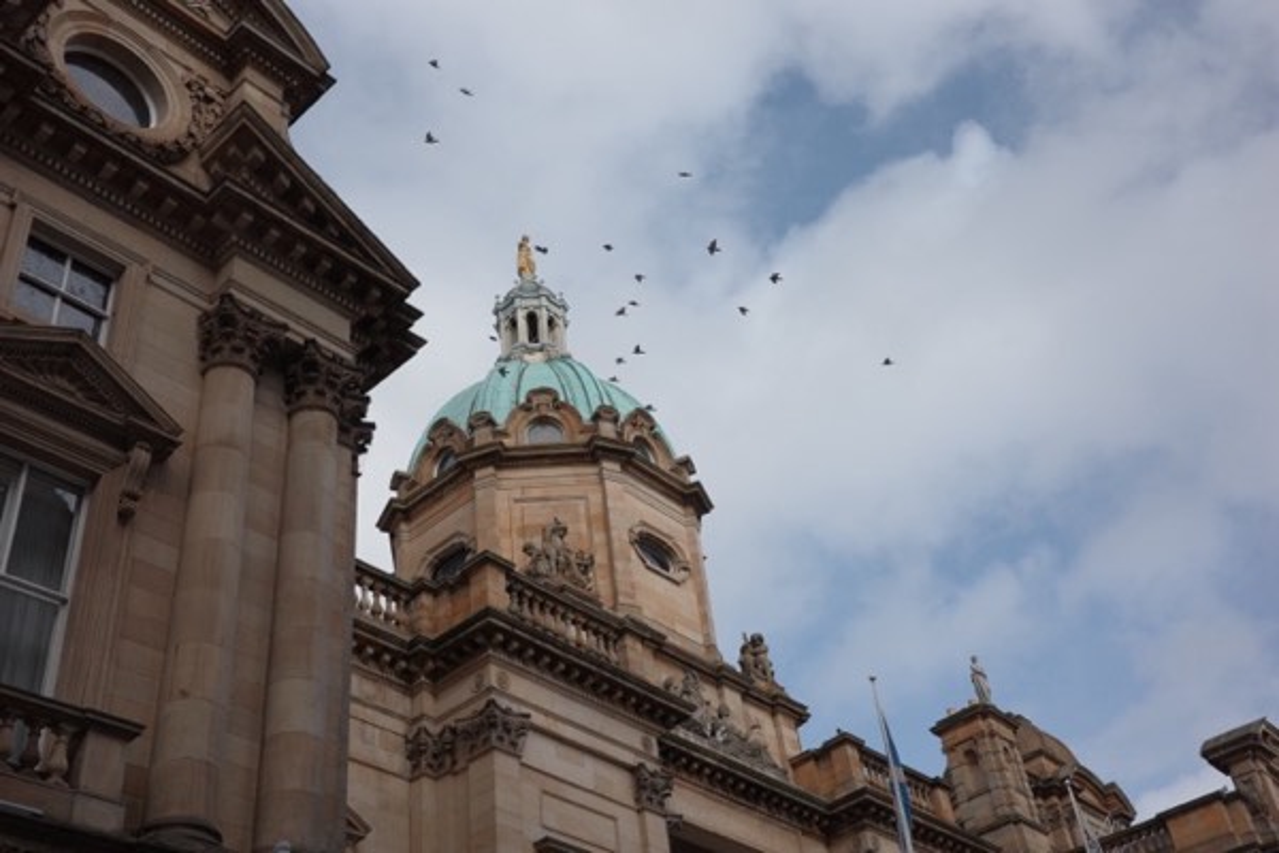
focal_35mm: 40
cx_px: 640
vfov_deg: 33.4
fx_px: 1421
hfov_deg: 48.5
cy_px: 426
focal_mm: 26
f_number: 3.2
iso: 200
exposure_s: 1/1600
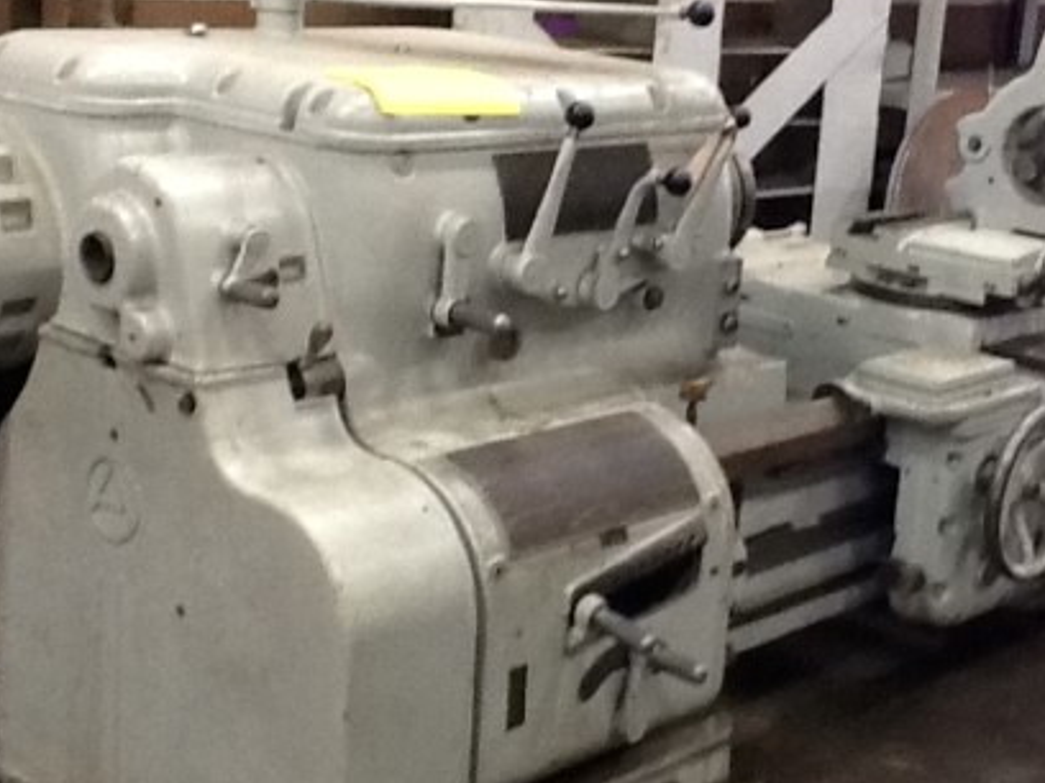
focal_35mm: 69
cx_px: 804
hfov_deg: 27.7
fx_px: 2083
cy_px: 381
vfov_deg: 21.3
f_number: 2.4
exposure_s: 1/30
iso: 125
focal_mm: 2.03
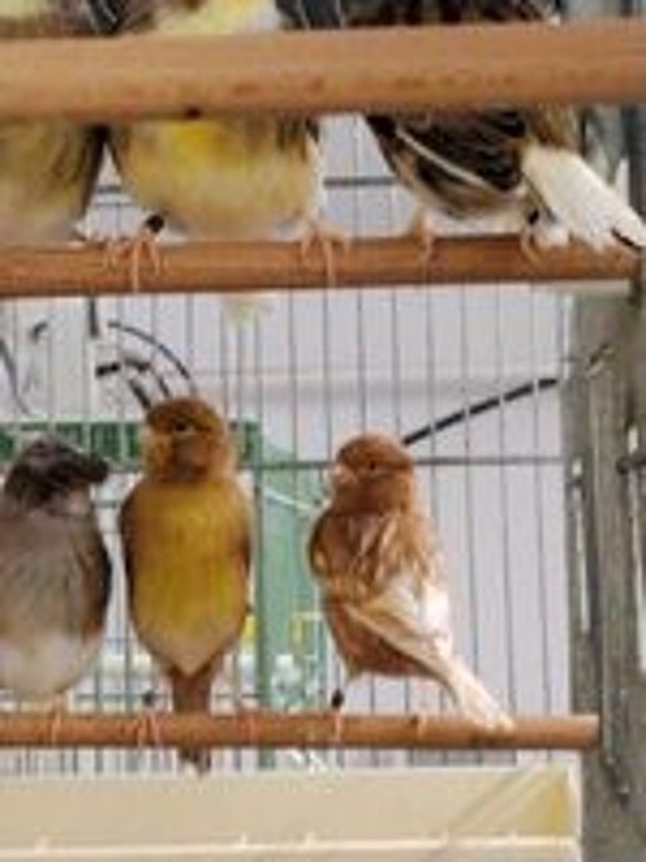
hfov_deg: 12.5
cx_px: 323
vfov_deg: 16.6
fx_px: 2961
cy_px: 431
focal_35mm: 119
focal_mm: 4.22
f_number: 1.8
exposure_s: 1/50
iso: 320
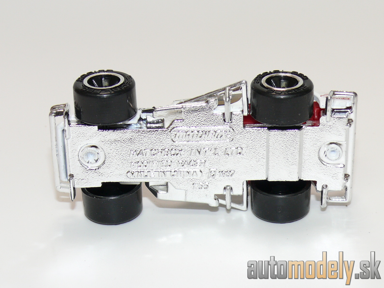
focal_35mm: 89
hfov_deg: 22.0
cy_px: 144
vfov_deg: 16.6
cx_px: 192
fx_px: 987
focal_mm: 12.5
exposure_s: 1/30
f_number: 4
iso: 100
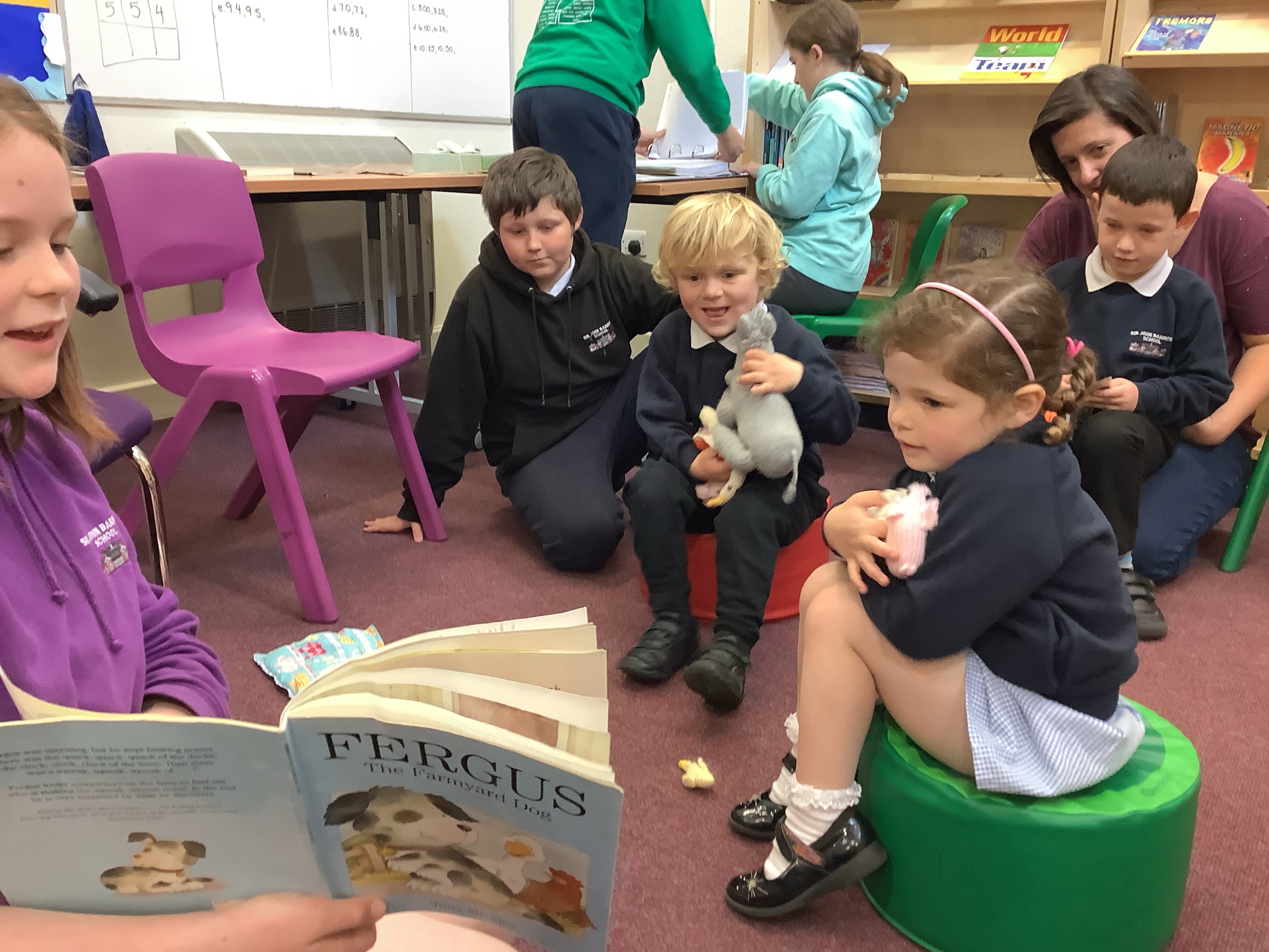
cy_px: 476
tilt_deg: -17.9
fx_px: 1136
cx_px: 634
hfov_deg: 58.4
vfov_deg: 45.4
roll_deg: +0.4
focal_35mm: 31
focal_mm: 3.3
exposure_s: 1/40
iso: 250
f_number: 2.4
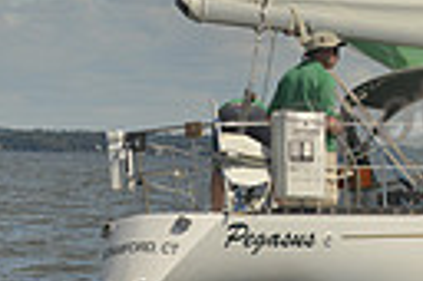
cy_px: -134
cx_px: 919
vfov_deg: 4.3
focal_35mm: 317
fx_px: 3720
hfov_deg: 6.3
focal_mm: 70
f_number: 7.1
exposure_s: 1/800
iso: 200
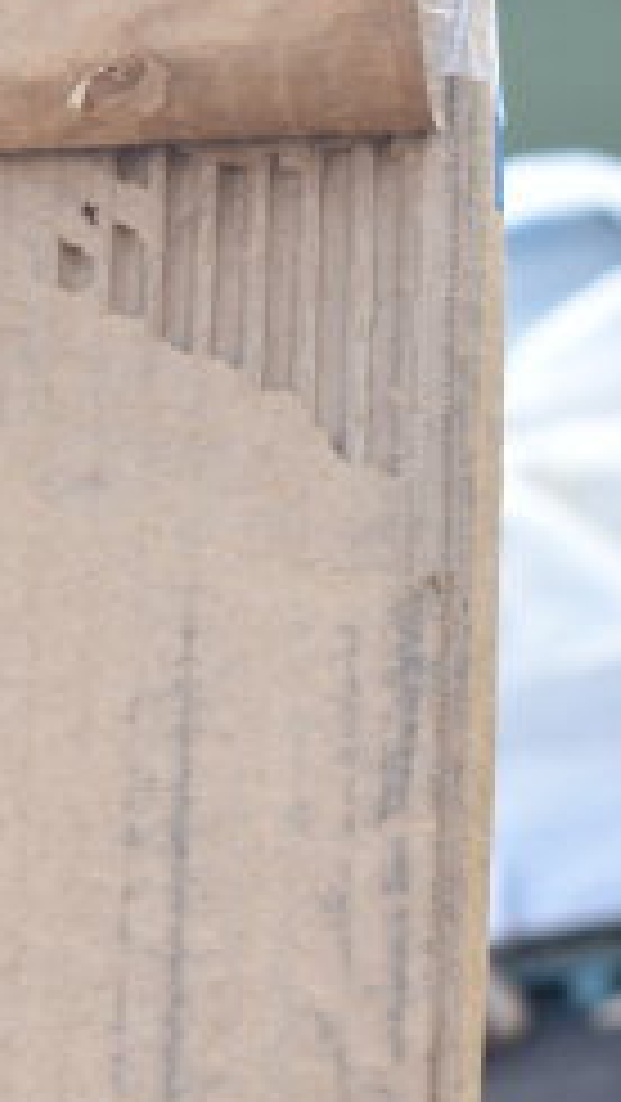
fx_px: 3889
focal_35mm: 133
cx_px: -616
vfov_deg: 16.1
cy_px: 569
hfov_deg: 8.6
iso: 200
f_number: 5
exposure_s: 1/250
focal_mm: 34
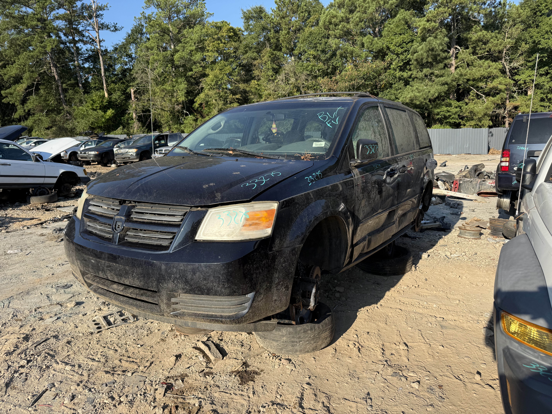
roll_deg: +3.6
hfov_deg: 71.6
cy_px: 207
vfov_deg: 56.8
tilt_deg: -7.2
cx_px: 276
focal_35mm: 24
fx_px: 383
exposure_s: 1/2611
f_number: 1.78
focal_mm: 6.76
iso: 80
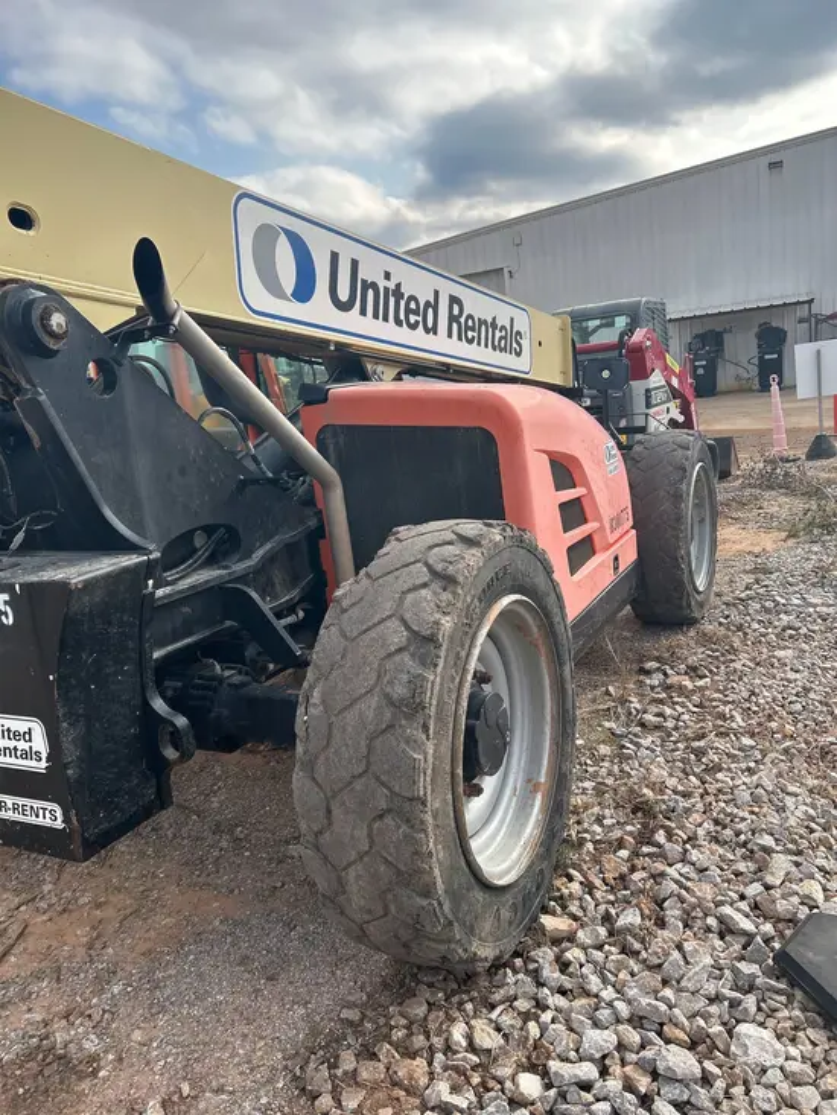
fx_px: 838
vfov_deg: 67.3
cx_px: 418
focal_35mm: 26
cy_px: 558
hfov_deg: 53.1
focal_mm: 5.7
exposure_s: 1/2762
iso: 50
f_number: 1.5
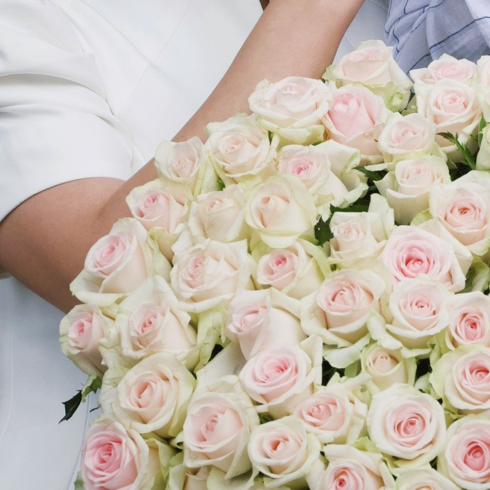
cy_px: 37
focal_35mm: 179
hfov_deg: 9.7
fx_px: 2867
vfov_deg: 9.7
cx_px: 526
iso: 800
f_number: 6.3
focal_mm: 47
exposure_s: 1/125
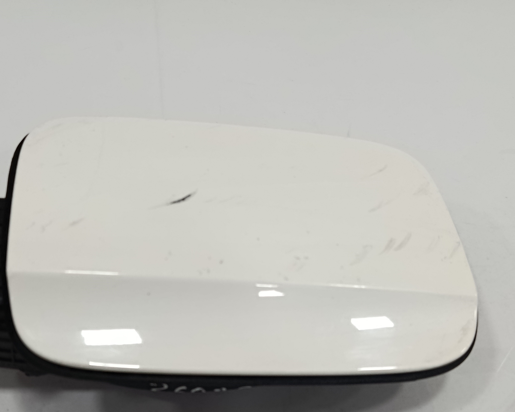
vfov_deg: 31.9
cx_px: 212
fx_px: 701
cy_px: 326
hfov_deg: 40.2
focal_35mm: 46
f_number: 1.7
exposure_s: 1/100
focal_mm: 5.24
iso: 730
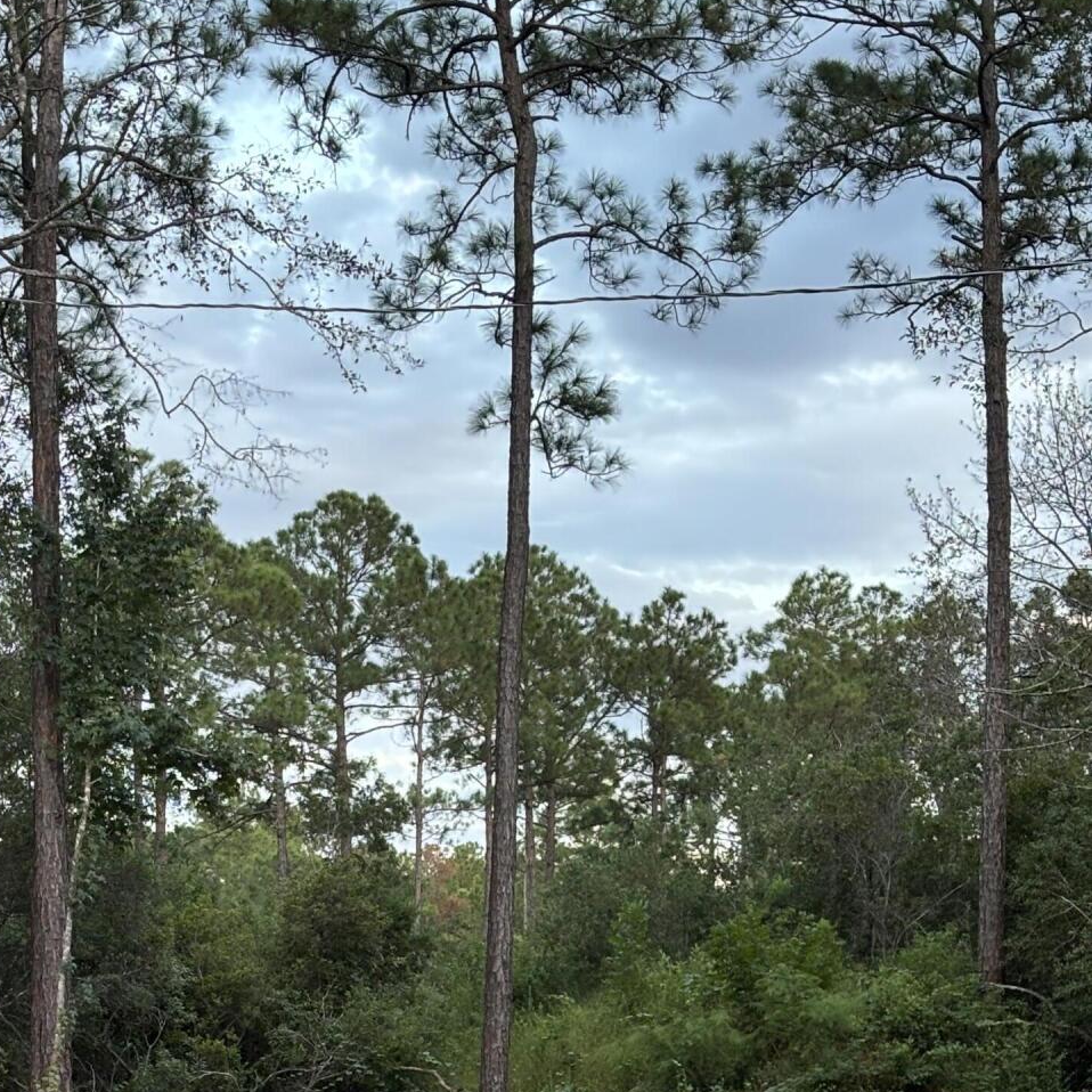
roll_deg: +0.0
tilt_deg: -0.8
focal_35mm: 96
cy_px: 1125
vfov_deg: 17.6
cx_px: 238
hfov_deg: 18.0
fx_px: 3426
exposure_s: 1/60
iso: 64
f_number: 1.6
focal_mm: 5.96
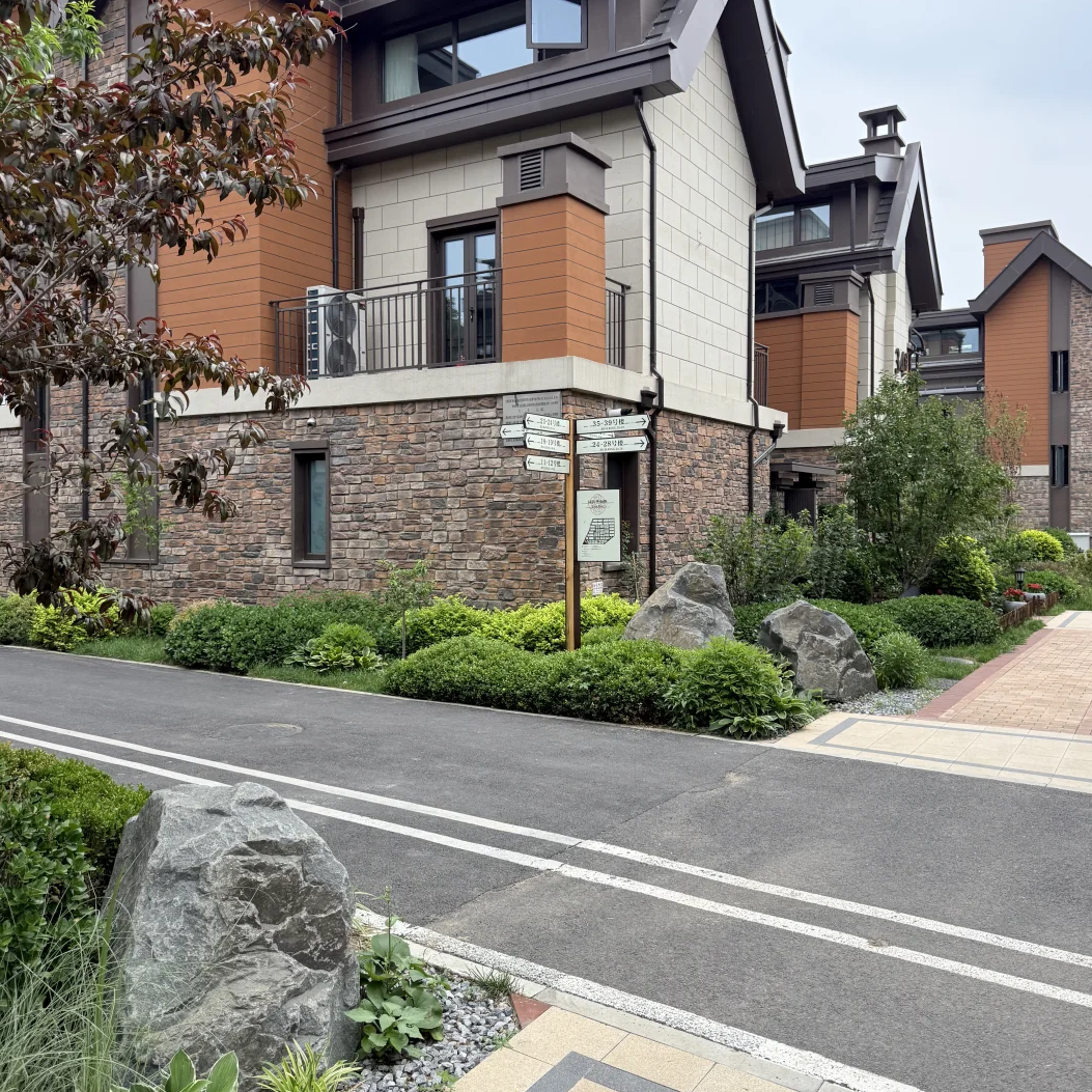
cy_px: 509
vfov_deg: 55.6
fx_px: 1035
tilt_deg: +0.9
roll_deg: -0.9
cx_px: 548
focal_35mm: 29
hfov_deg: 55.6
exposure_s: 1/3021
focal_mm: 6.76
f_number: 1.78
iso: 100
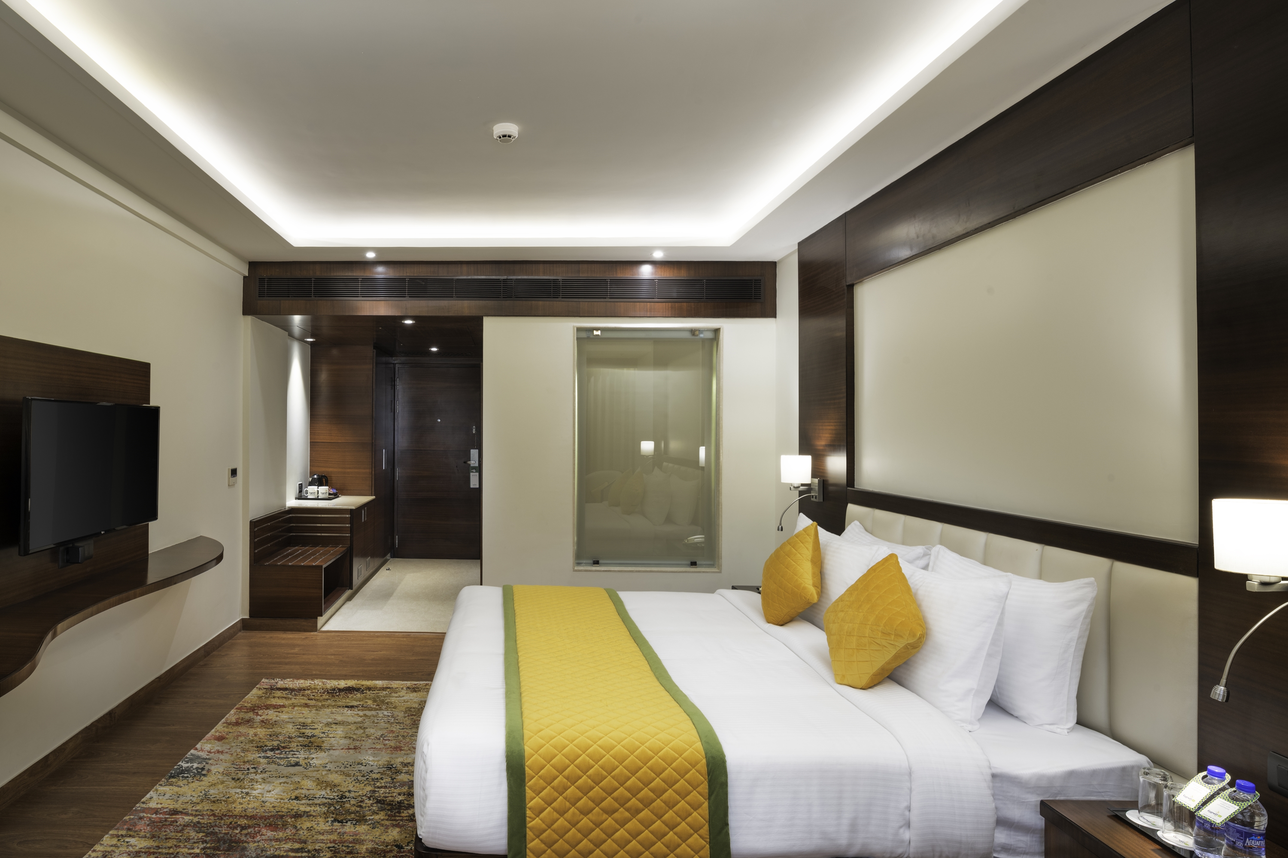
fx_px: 680
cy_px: 429
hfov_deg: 86.9
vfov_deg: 64.6
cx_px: 644
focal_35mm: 19
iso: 100
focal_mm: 19
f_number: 11
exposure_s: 1
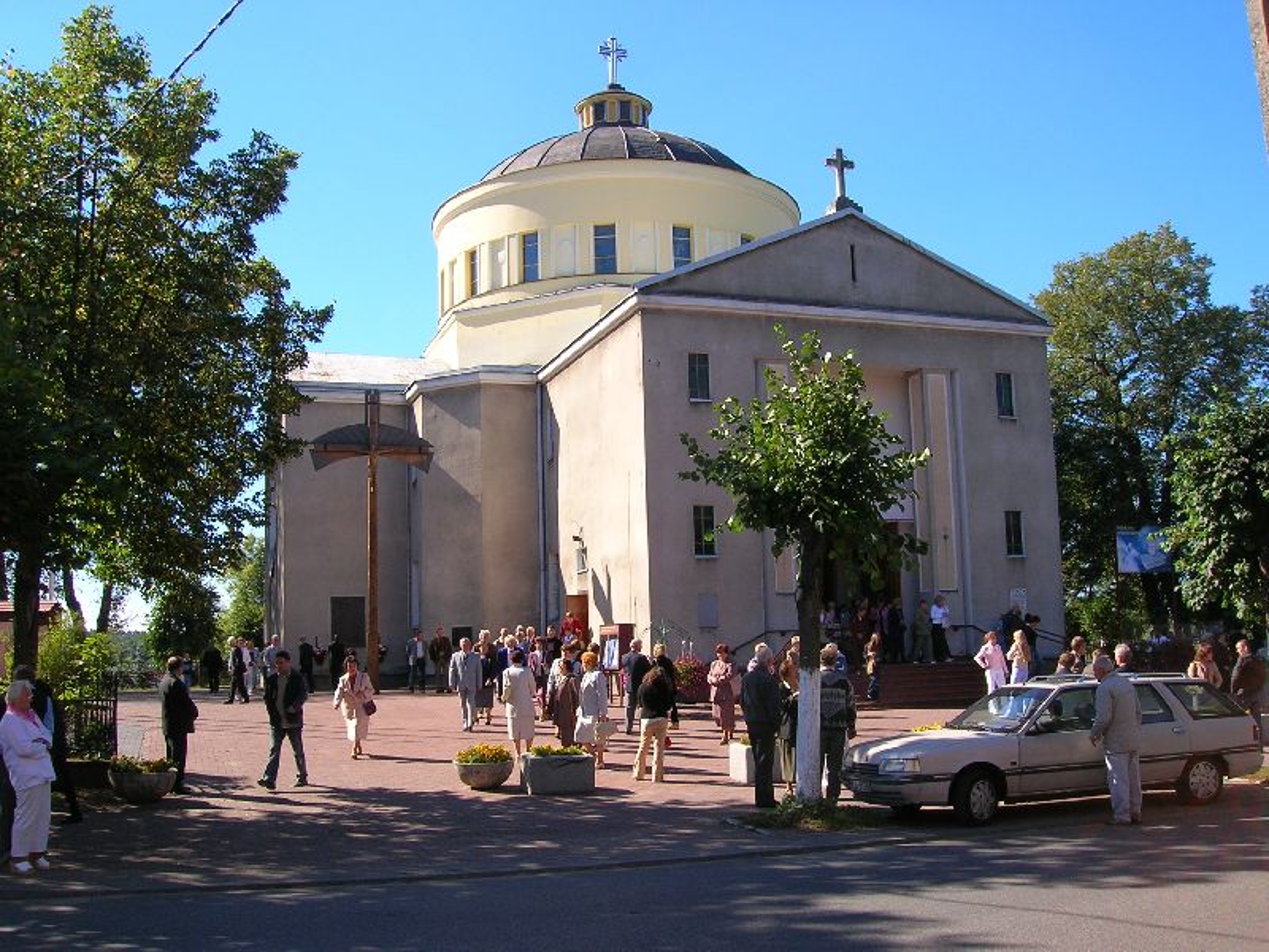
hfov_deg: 54.0
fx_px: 1246
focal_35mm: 34
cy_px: 476
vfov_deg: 41.8
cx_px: 634
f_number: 4.9
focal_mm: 5.7
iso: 50
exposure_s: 1/206
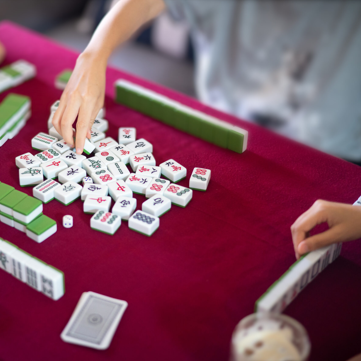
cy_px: 180
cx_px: 124
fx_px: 755
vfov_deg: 26.9
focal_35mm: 64
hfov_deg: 26.7
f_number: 2
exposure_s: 1/200
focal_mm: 50
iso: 1250
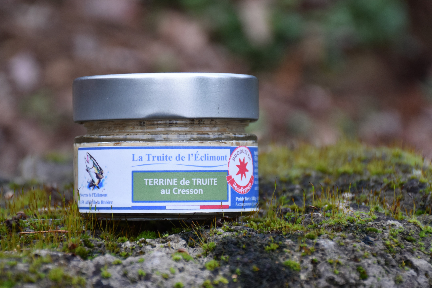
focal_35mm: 135
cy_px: 144
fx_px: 1620
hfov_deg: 15.2
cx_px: 216
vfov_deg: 10.2
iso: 450
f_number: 5.3
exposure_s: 1/60
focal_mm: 90
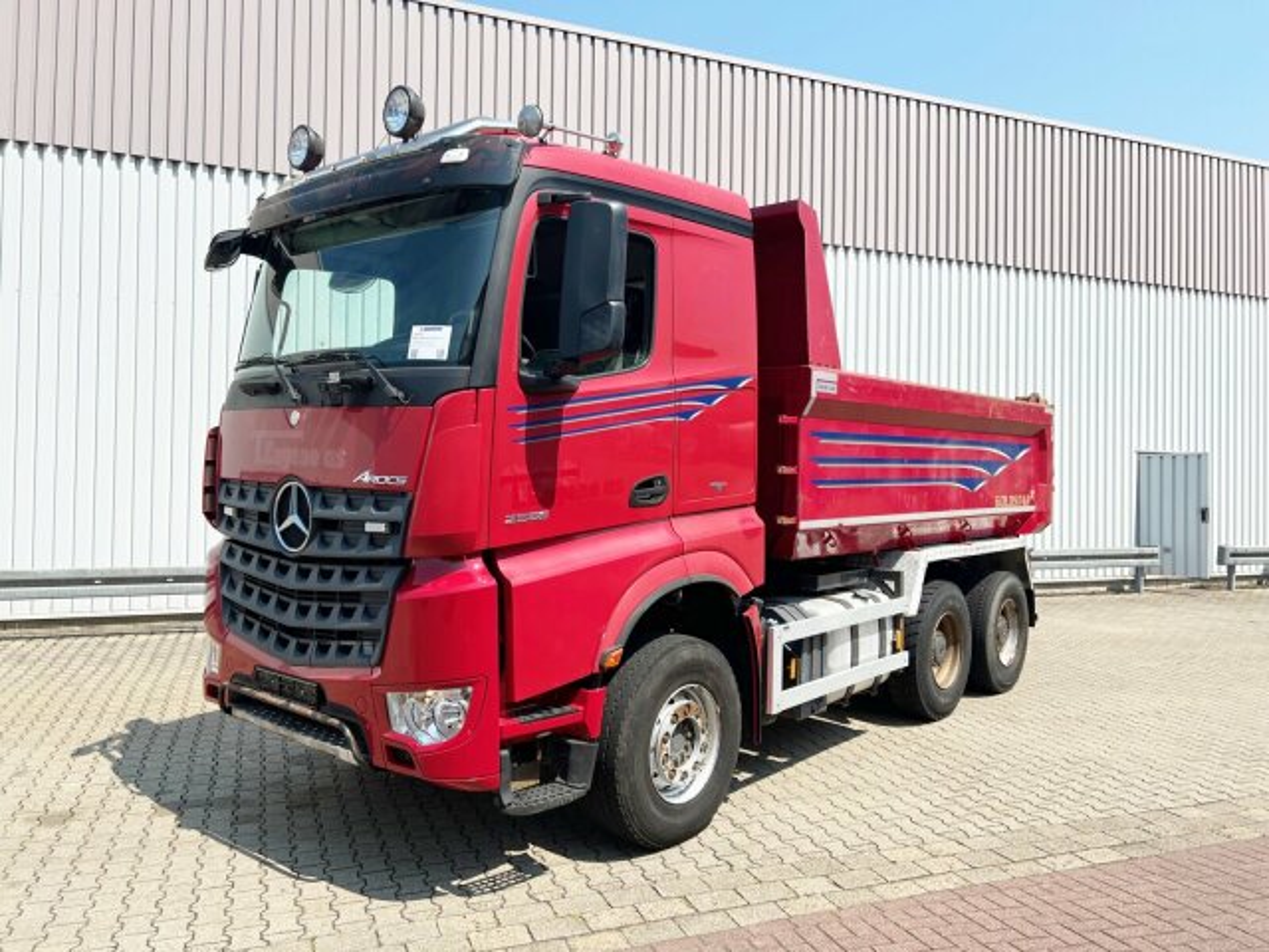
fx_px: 953
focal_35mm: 26
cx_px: 634
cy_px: 476
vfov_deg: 53.1
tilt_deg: +2.1
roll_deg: -0.5
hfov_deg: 67.3
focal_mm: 5.7
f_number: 1.5
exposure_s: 1/3831
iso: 50
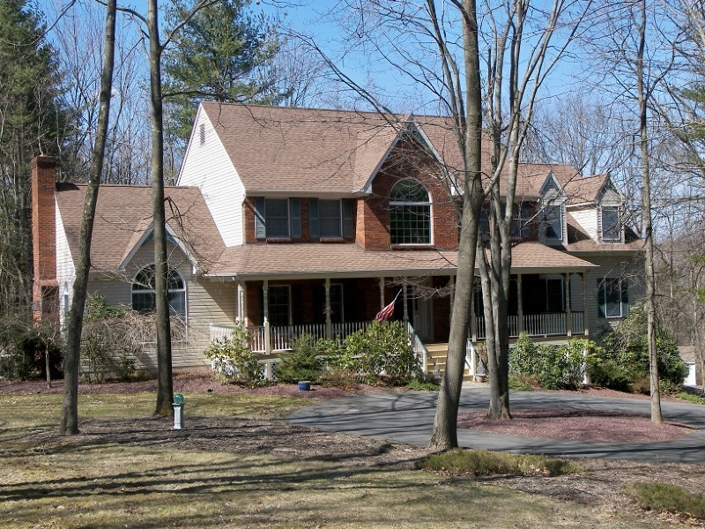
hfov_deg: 38.2
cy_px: 264
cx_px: 352
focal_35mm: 50
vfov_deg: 29.1
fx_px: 1018
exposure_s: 1/400
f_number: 3.6
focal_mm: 10.5
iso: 50
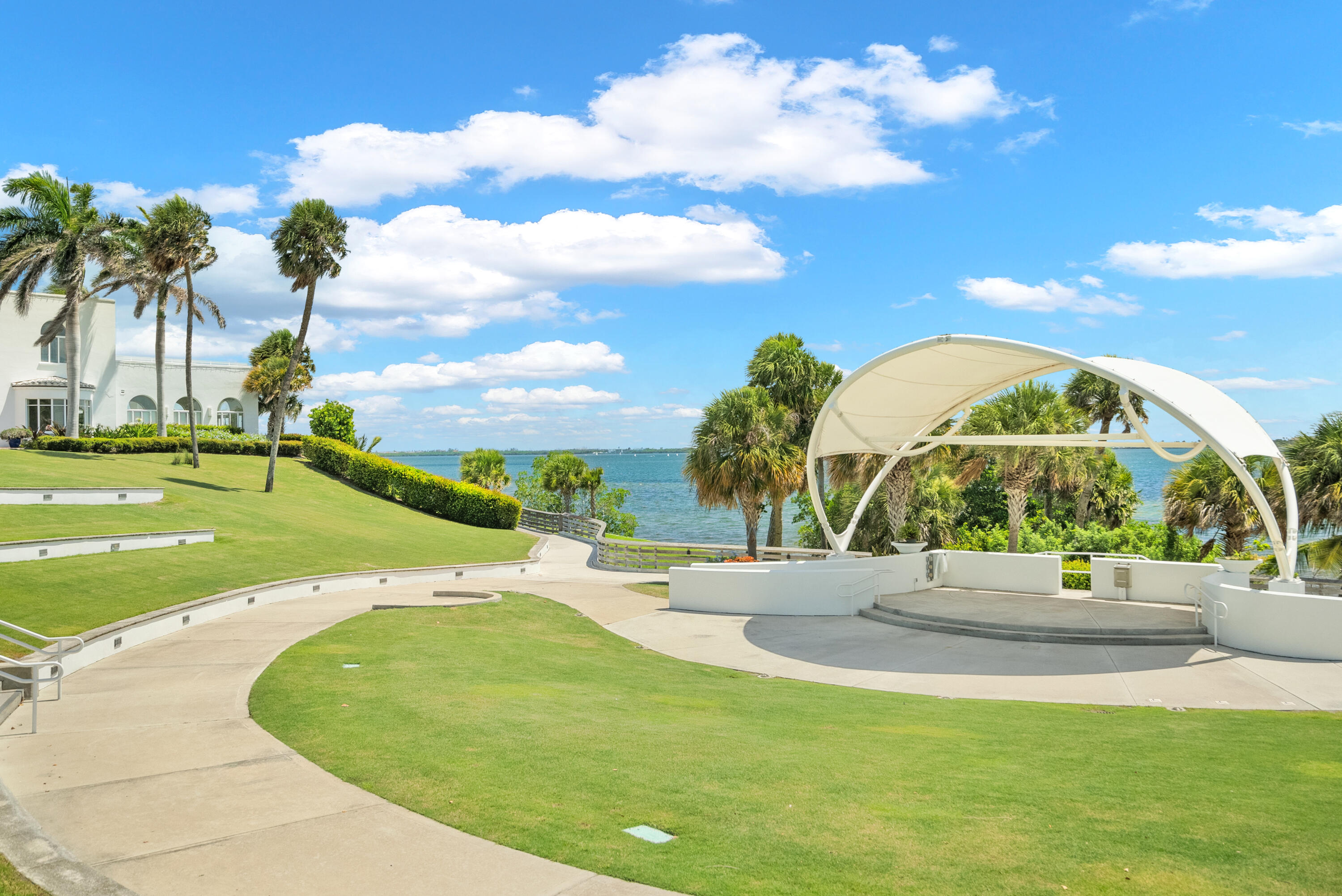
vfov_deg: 43.7
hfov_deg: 61.9
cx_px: 671
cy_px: 448
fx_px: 1119
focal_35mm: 30
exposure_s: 1/1600
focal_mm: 30
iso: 2000
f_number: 8
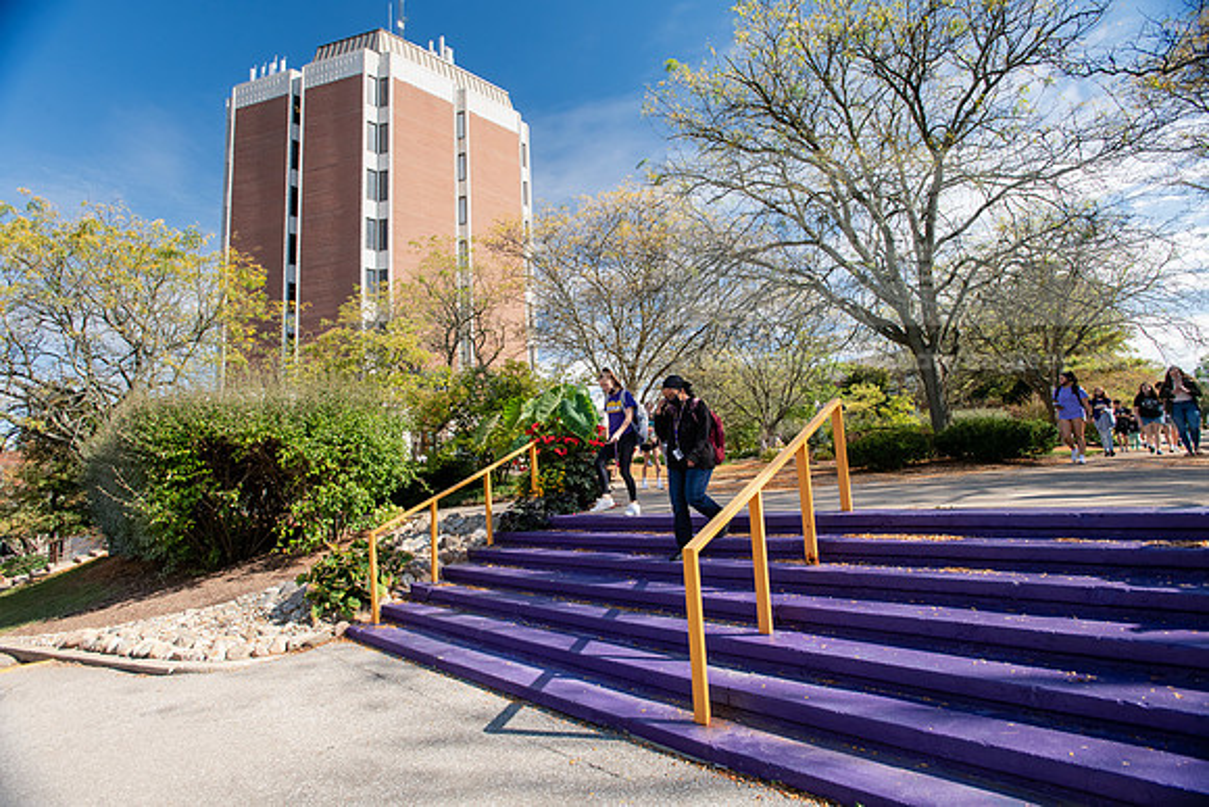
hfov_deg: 93.3
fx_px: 571
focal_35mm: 17
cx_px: 604
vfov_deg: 70.5
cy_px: 404
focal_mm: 17
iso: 640
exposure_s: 1/320
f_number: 7.1
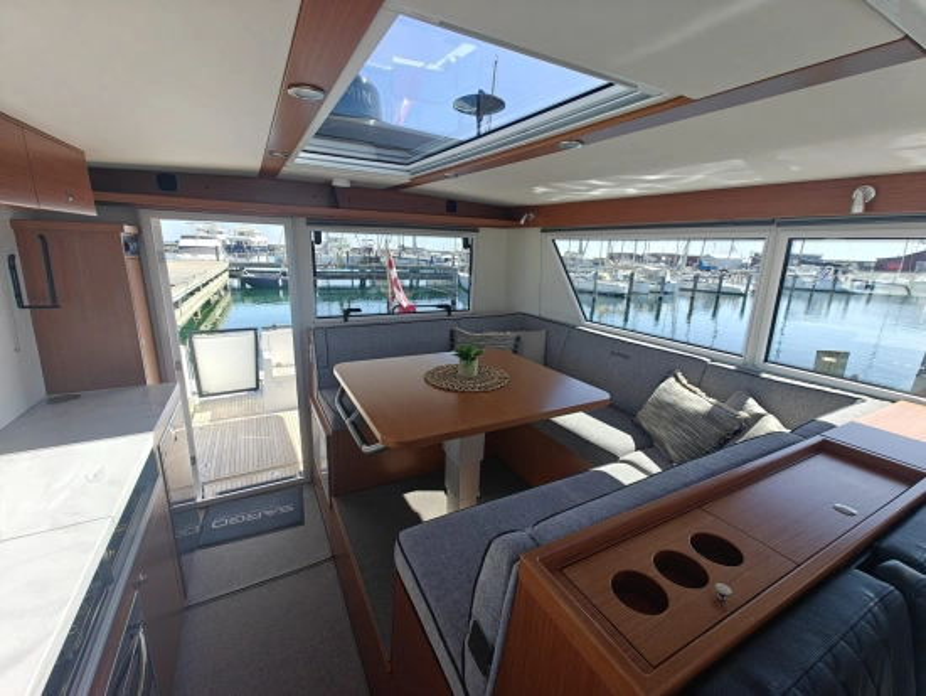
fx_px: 375
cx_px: 463
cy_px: 348
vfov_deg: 85.7
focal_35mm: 14
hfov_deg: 102.0
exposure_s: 1/409
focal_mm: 2.62
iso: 64
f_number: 2.2
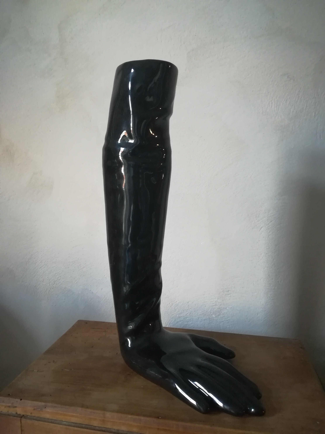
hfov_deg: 53.1
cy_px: 217
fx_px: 325
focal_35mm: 26
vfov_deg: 67.3
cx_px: 162
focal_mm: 3.83
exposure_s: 1/14.3
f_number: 2.2
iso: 800
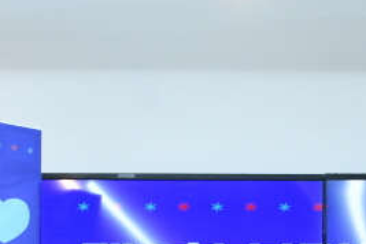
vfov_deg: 8.5
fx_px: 1525
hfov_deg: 13.1
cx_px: 517
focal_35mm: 150
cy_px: 557
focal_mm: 32
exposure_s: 1/100
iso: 800
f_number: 4
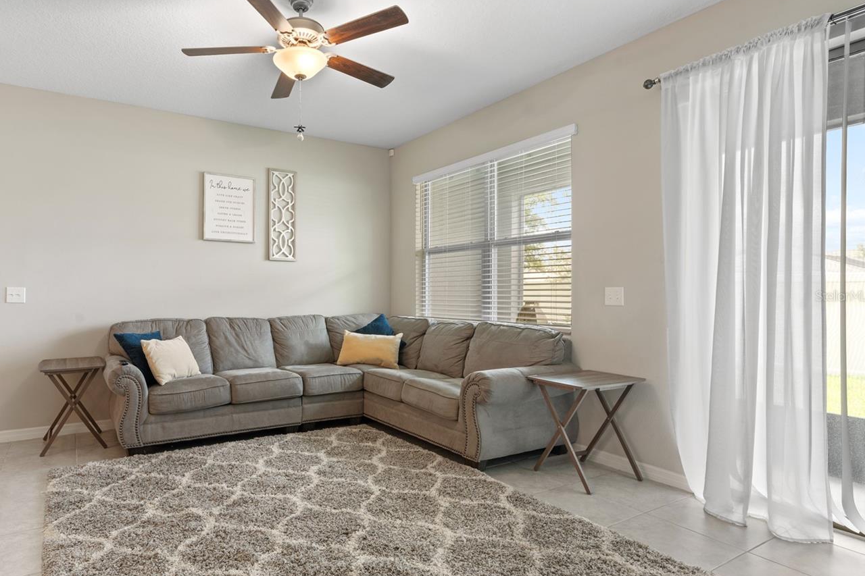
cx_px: 335
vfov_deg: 61.9
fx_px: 480
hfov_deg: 82.7
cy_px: 296
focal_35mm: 20
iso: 250
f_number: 9
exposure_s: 2
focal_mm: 16
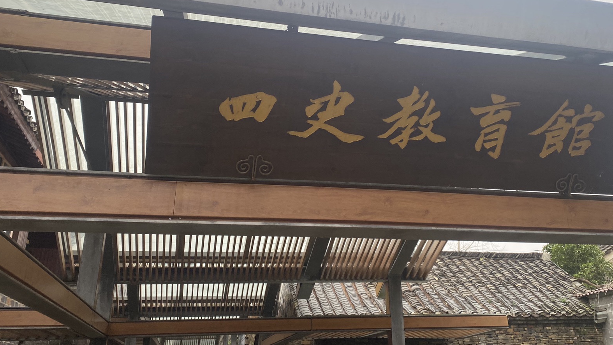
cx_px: 360
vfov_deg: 32.6
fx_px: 585
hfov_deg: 55.0
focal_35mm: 36
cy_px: 117
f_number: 1.8
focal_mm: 4.25
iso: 32
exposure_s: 1/131
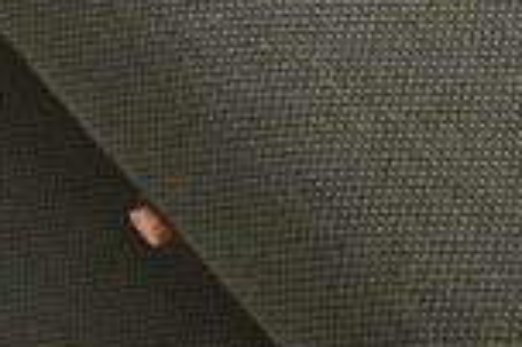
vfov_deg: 7.4
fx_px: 2665
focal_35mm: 184
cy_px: 156
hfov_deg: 11.2
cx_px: 120
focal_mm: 50
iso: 160
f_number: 9
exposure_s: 1/200
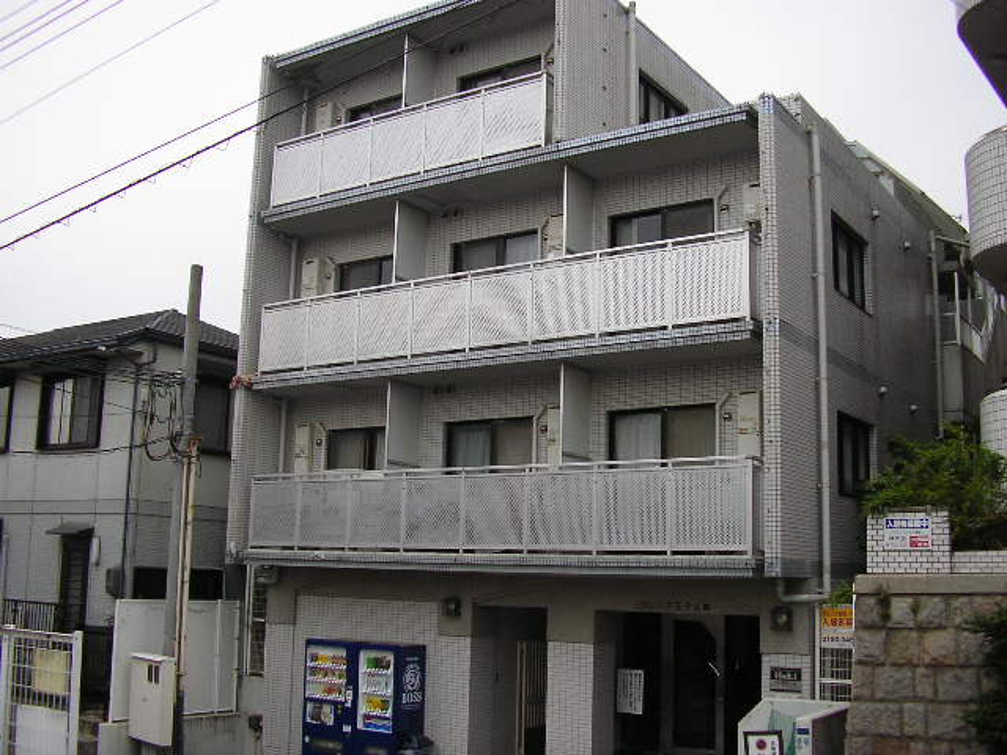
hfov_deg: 49.0
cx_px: 504
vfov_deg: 37.7
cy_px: 378
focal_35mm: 38
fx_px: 1105
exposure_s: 1/336
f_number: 2.9
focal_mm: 5.8
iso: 71
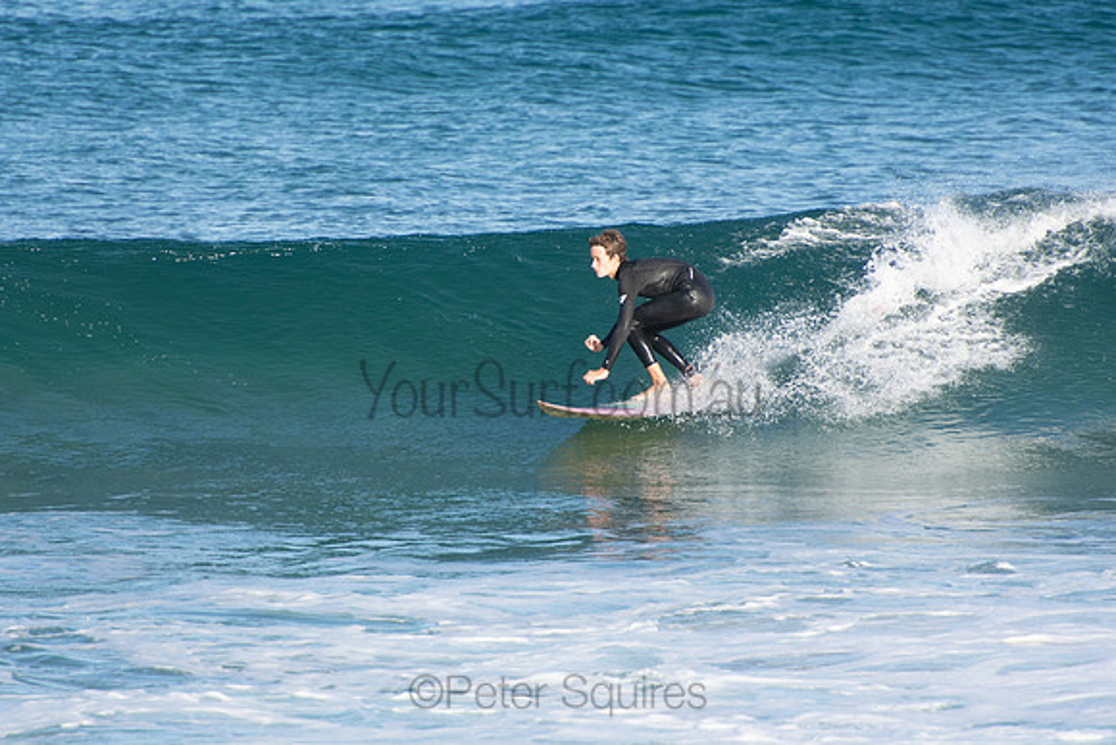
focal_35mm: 600
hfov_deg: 3.4
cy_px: 372
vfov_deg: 2.3
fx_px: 18603
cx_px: 558
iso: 360
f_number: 5.6
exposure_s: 1/1000
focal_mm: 400
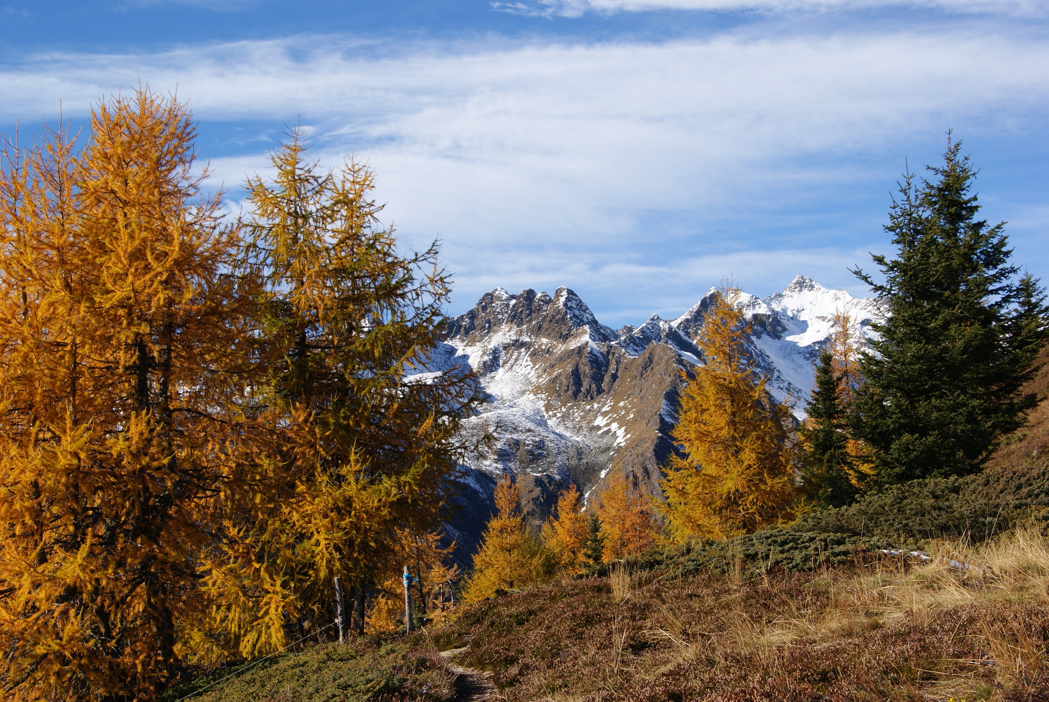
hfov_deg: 29.8
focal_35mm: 68
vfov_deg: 20.2
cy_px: 351
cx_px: 524
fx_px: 1969
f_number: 11
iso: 100
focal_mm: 45
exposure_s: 1/100
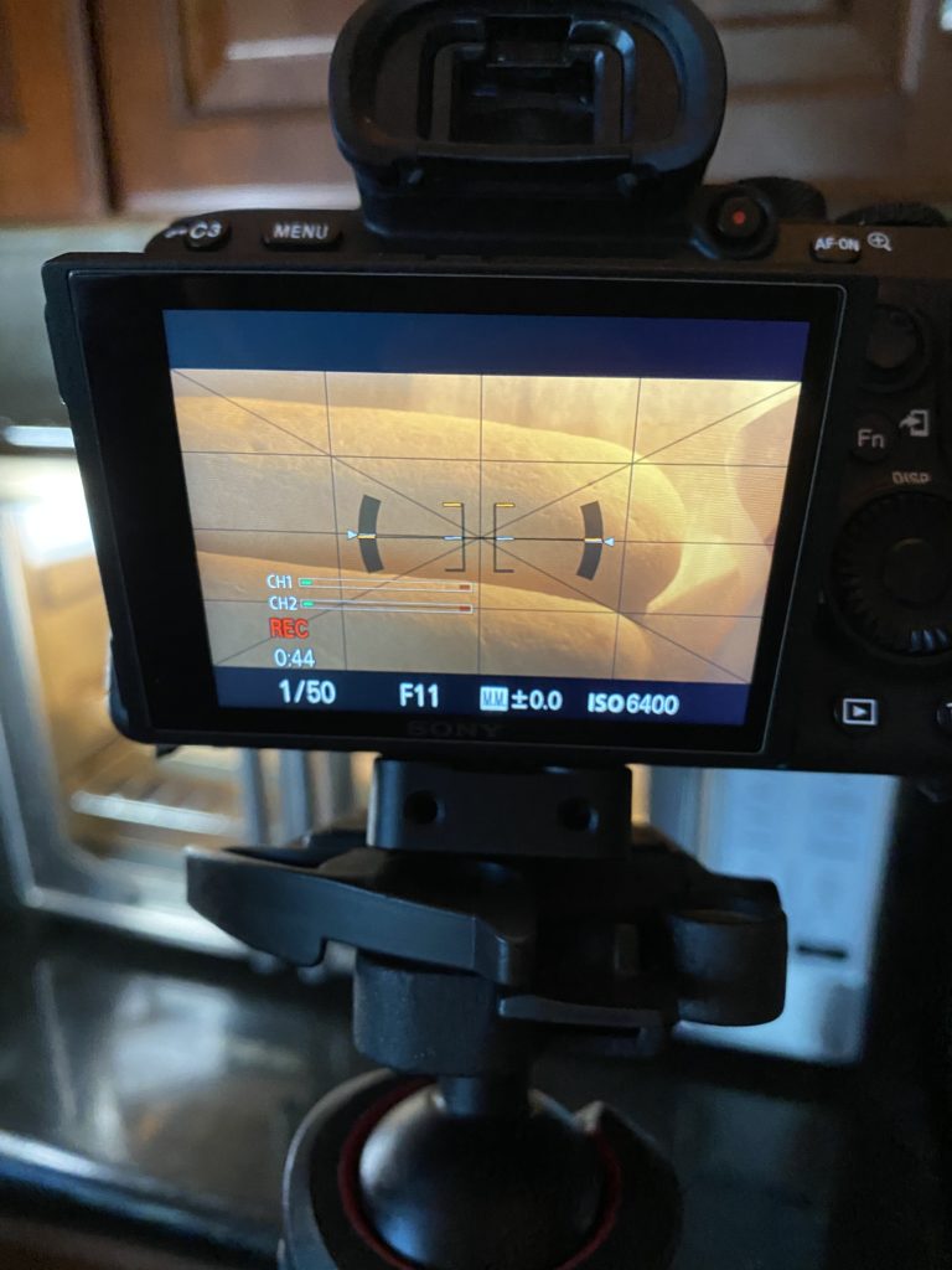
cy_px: 635
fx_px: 953
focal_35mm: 26
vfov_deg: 67.3
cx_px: 476
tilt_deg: -19.4
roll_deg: +0.6
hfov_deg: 53.1
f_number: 1.8
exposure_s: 1/40
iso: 500
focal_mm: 4.25
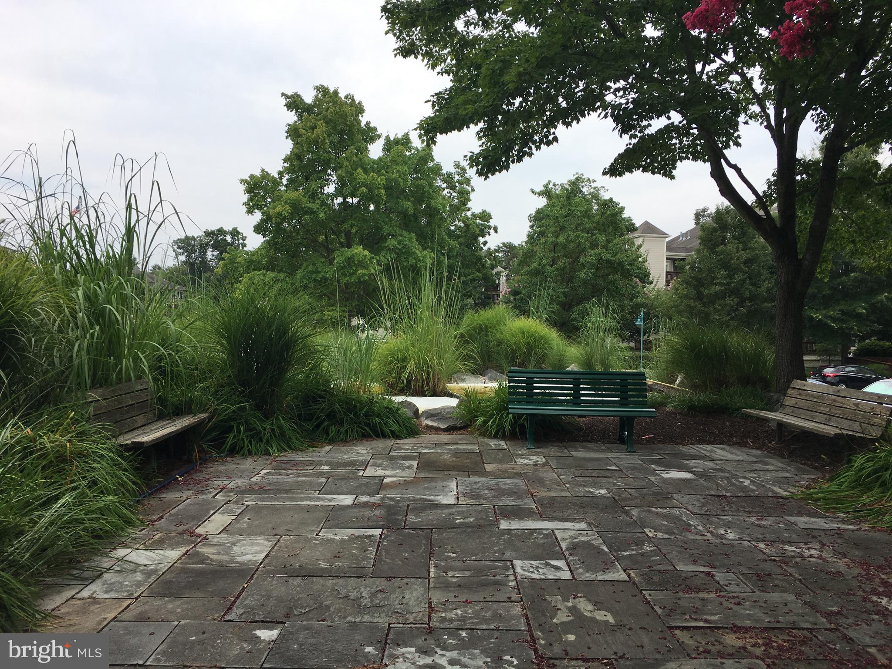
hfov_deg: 61.7
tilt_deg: -1.2
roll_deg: -1.1
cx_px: 446
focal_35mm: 29
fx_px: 747
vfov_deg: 48.2
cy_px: 334
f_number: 2.2
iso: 25
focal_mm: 4.15
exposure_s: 1/1099
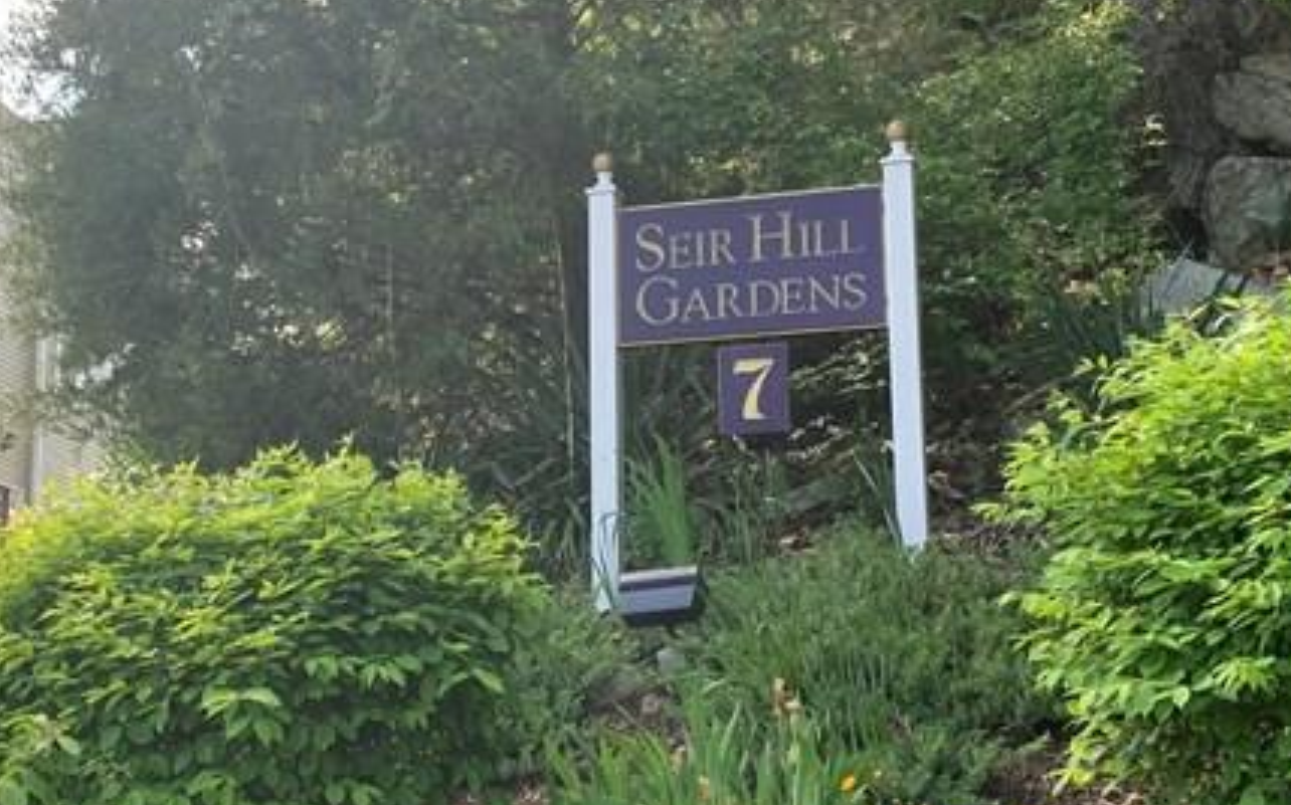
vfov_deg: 19.7
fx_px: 2321
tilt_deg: +10.1
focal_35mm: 66
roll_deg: -0.7
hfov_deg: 30.8
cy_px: 413
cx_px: 419
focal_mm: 4.25
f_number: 1.8
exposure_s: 1/122
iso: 25
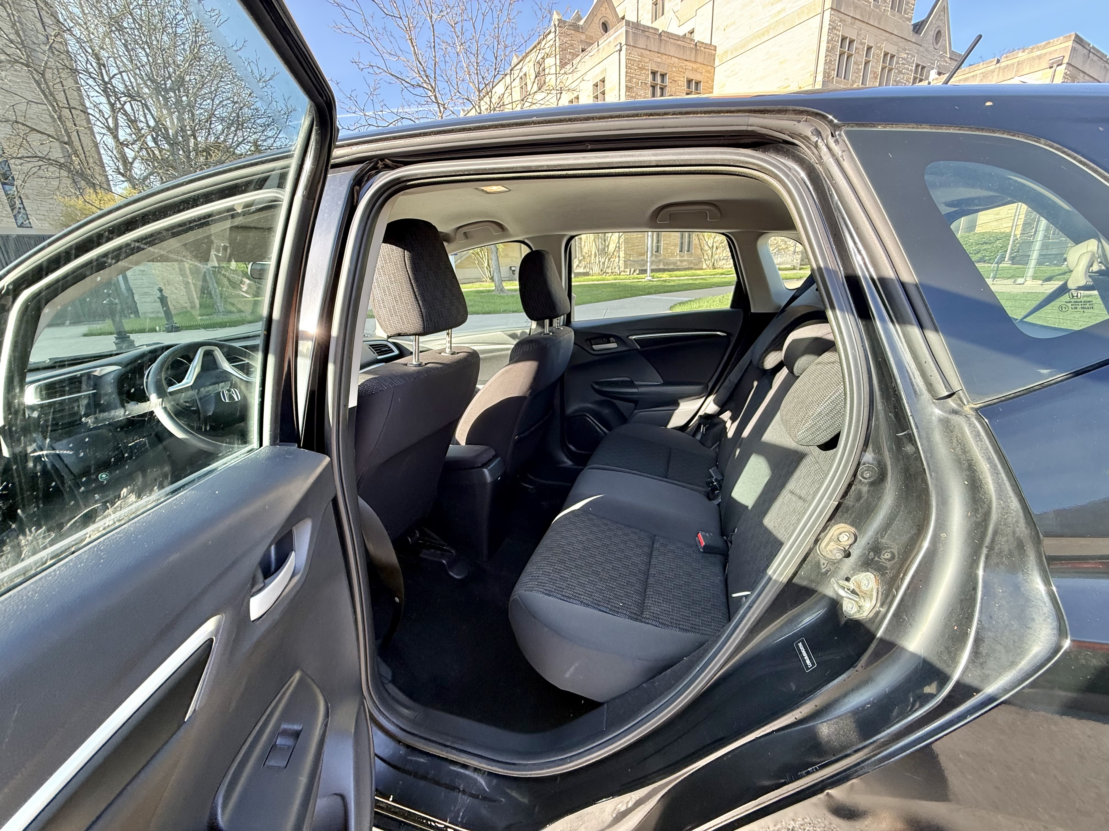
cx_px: 554
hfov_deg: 102.1
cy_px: 416
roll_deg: +2.5
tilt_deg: -16.2
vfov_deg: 85.7
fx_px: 449
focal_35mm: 14
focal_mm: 2.22
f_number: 2.2
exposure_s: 1/99
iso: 64
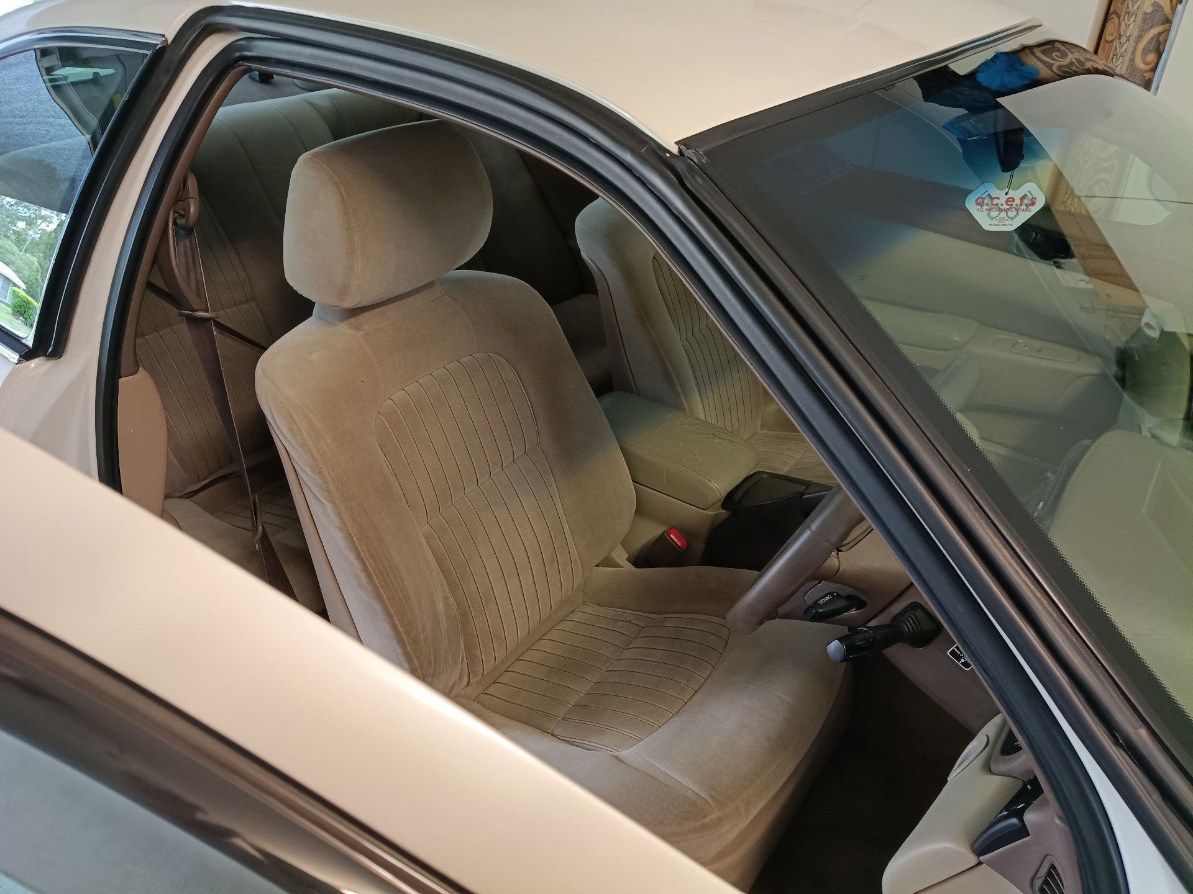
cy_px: 447
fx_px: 896
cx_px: 596
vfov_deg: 53.1
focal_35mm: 26
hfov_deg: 67.3
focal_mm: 4.81
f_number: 1.8
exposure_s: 1/50
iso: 790
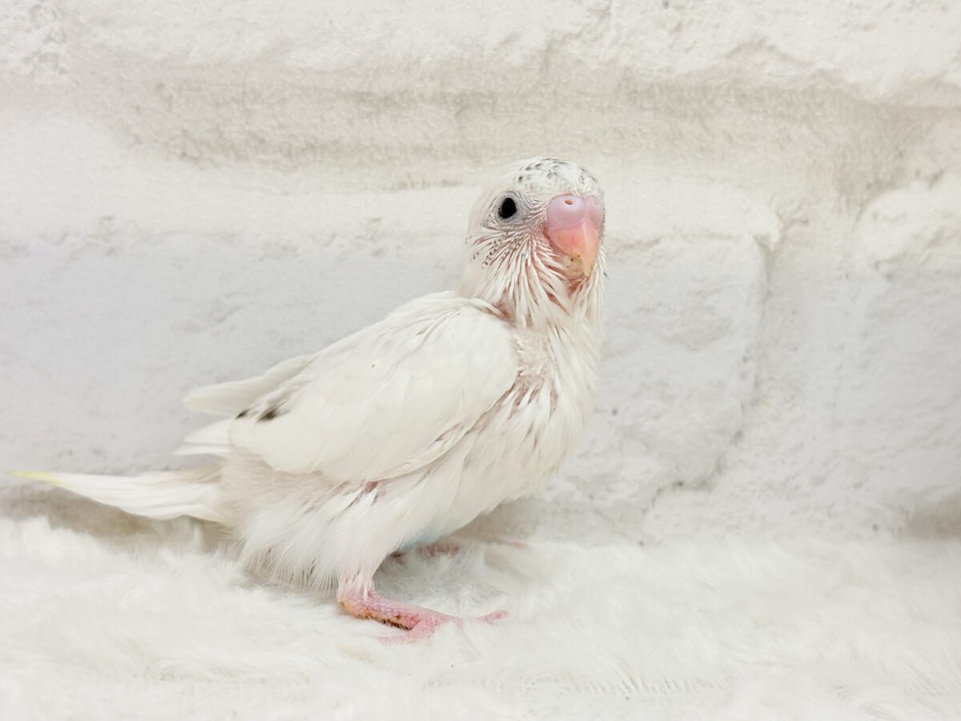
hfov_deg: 36.8
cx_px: 480
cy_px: 360
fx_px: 1444
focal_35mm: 52
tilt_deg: -10.0
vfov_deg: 28.0
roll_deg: -2.1
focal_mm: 5.96
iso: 50
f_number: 1.6
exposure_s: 1/50
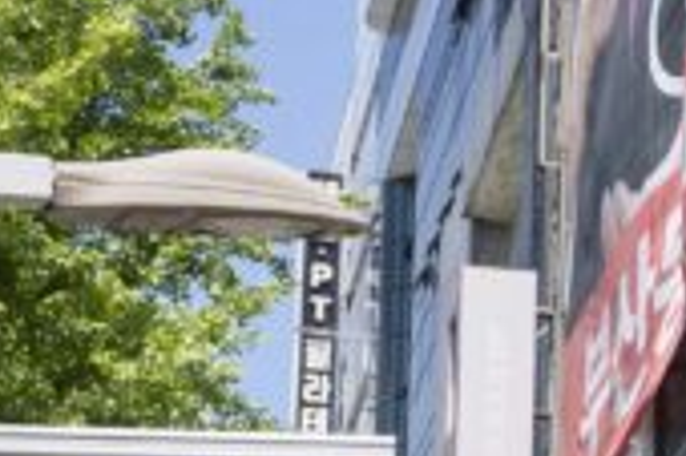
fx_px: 3217
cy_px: 789
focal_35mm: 169
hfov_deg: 11.6
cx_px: 1049
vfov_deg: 7.9
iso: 100
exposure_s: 1/160
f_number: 10
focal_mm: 28
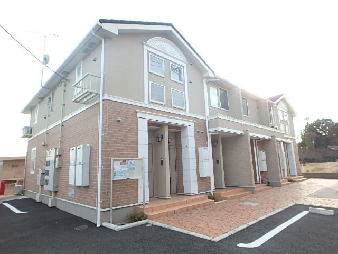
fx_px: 205
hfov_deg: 79.0
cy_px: 127
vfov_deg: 63.4
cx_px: 169
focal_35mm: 21
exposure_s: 1/125
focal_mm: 3.7
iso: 125
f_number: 3.5
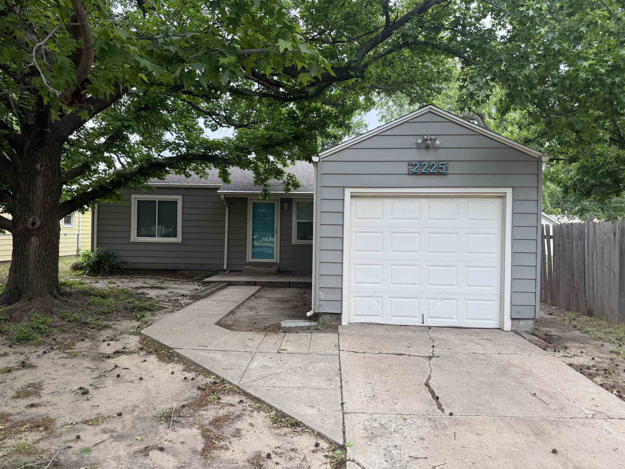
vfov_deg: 56.8
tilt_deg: -0.3
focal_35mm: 24
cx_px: 312
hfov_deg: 71.6
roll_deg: -0.5
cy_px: 234
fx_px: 433
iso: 64
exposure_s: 1/152
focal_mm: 6.76
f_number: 1.78
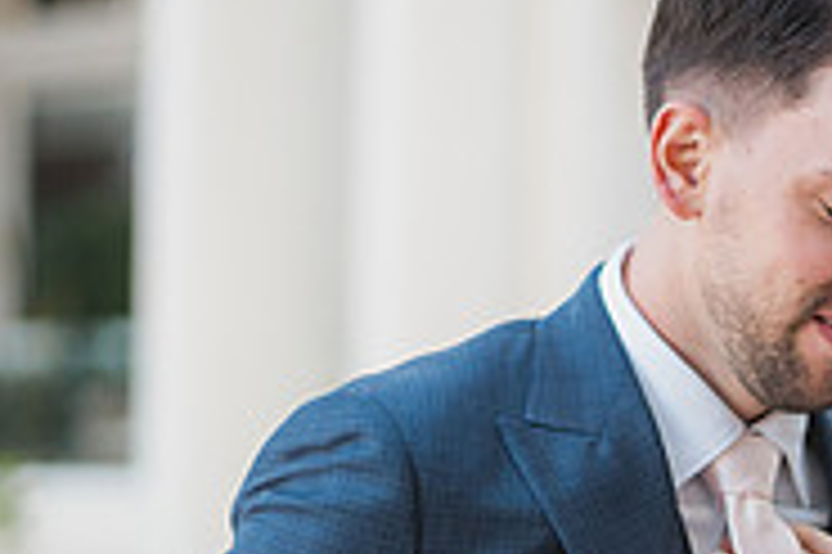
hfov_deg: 7.4
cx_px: 935
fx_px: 6373
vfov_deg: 5.0
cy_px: 520
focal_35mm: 276
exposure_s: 1/1000
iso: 1000
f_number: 1.8
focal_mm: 85
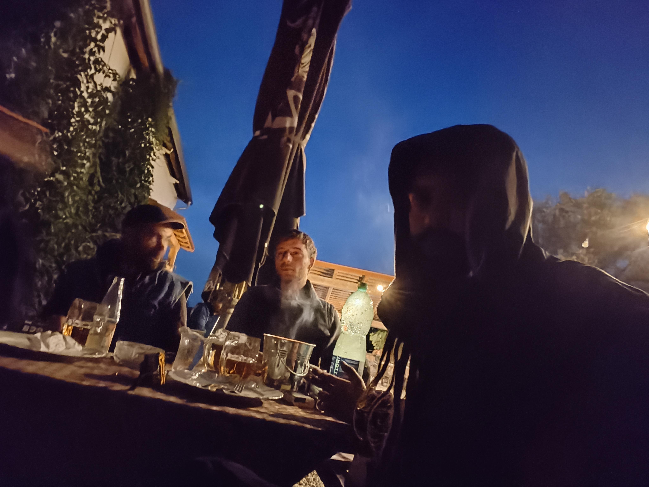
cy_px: 244
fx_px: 394
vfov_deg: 63.4
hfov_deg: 79.0
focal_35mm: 21
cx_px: 324
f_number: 2.2
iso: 5000
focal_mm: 2.24
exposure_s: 1/5
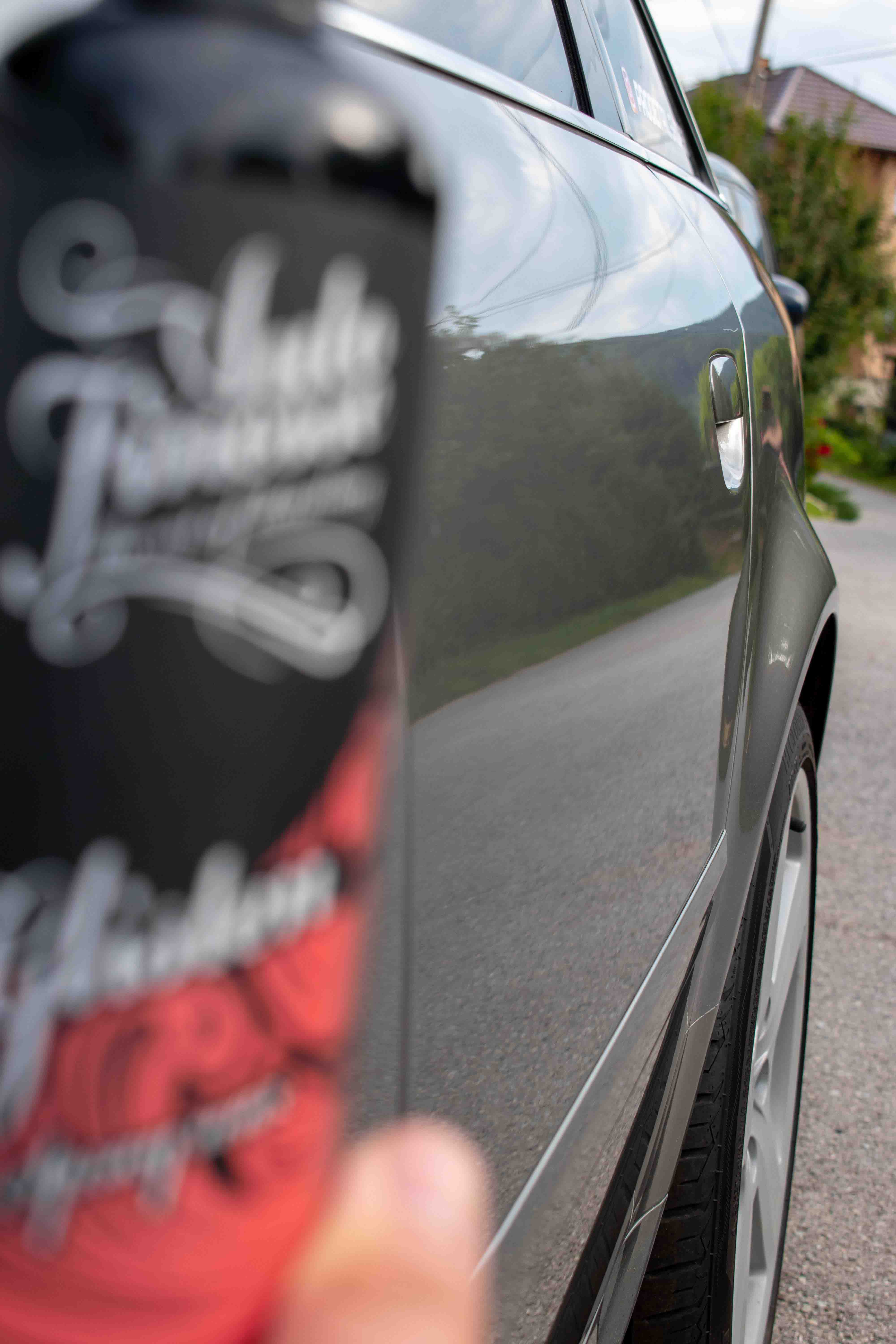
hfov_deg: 20.2
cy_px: 672
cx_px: 448
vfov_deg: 29.9
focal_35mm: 68
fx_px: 2520
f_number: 8
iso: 200
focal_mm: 45
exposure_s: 1/250
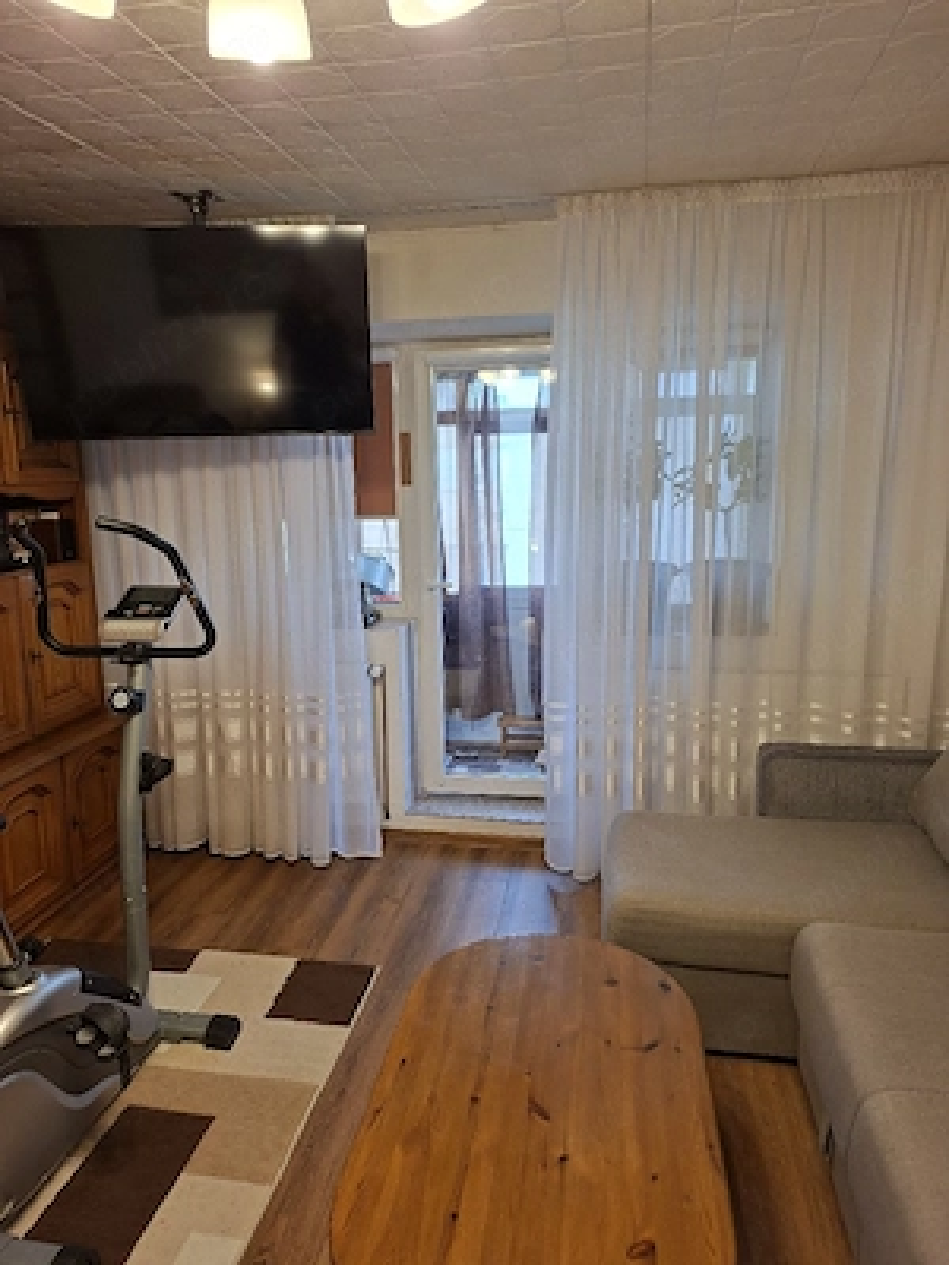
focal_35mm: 23
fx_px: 841
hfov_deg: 58.9
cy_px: 632
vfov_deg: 73.9
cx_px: 474
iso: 200
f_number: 1.8
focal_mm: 5.54
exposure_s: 1/100
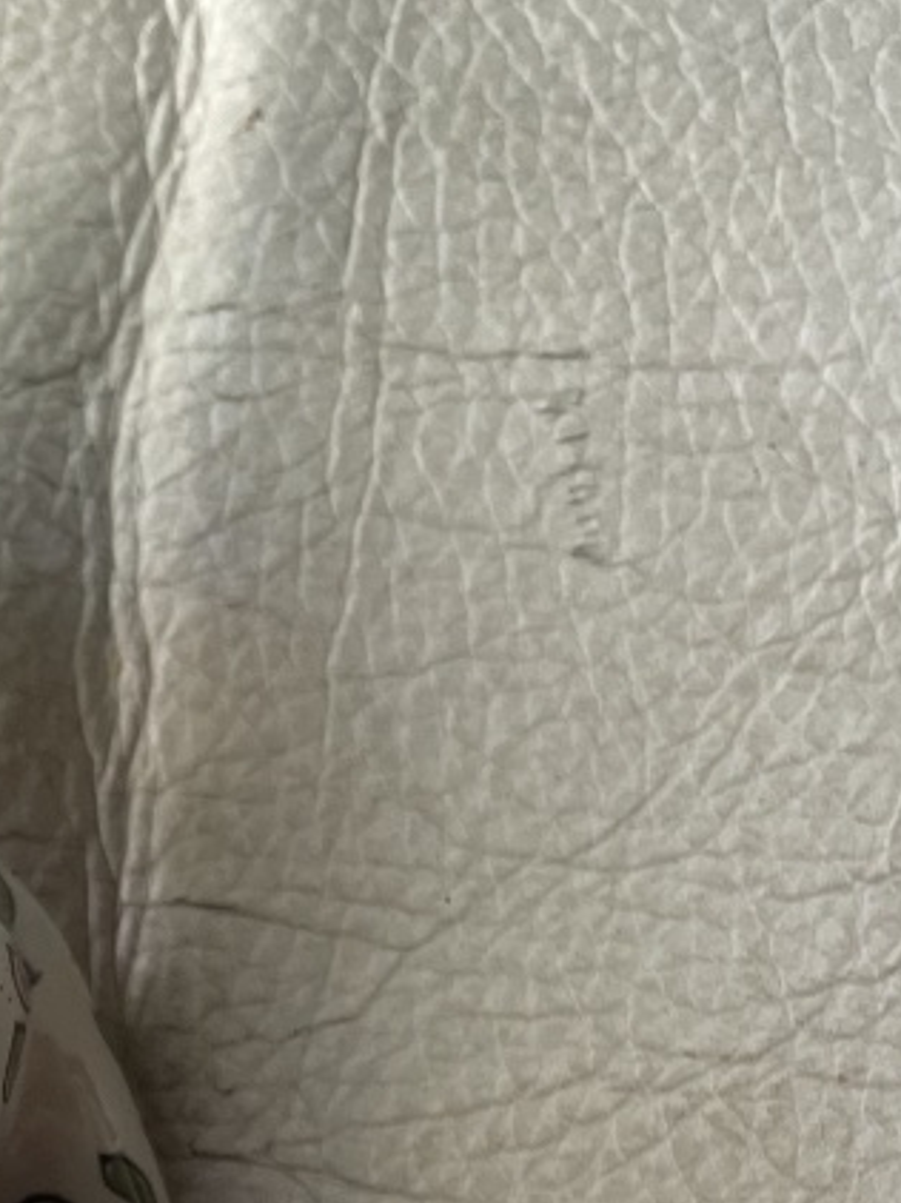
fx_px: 2571
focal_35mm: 74
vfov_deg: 23.8
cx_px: -105
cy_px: 1477
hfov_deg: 19.0
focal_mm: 4.2
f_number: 1.6
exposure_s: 1/121
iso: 100
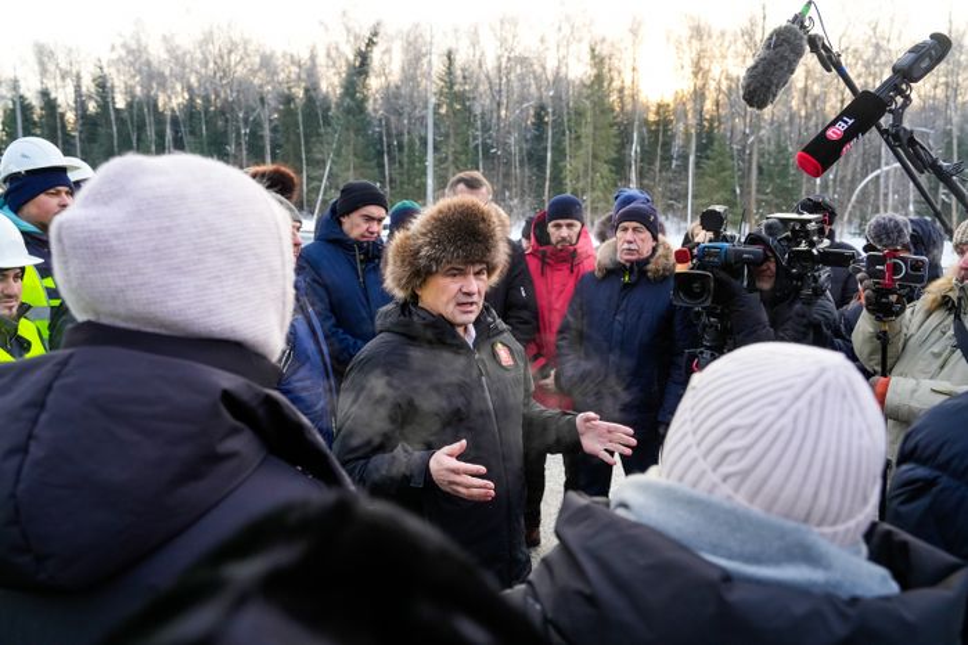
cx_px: 484
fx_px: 780
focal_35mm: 29
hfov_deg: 63.7
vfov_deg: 45.0
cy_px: 322
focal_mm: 29
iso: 1000
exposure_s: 1/500
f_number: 4.5
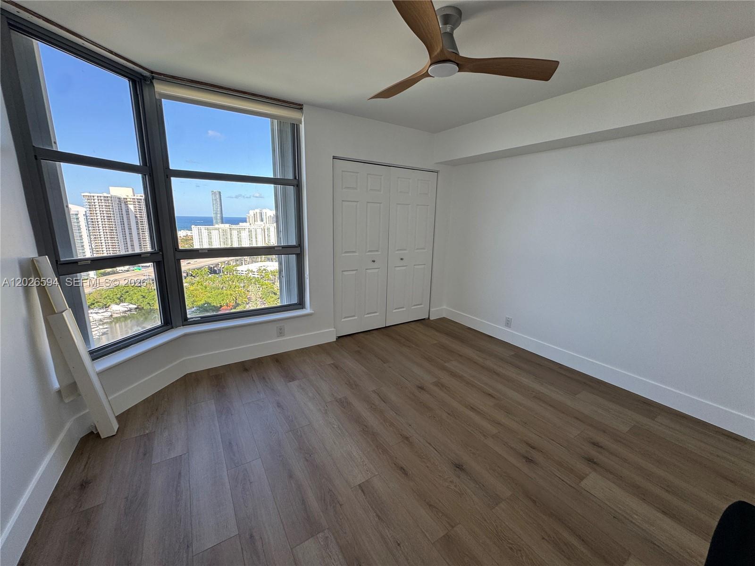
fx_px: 305
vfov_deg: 85.7
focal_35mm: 14
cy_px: 283
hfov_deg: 102.1
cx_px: 378
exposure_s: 1/99
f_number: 2.2
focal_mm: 2.22
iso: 50
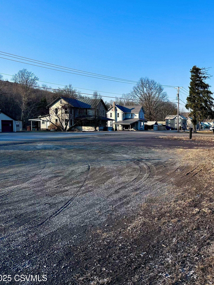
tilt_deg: -3.5
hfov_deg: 40.4
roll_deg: -0.6
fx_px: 272
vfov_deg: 55.4
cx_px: 183
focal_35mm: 33
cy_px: 145
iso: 80
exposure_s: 1/2028
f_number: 1.78
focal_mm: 6.86
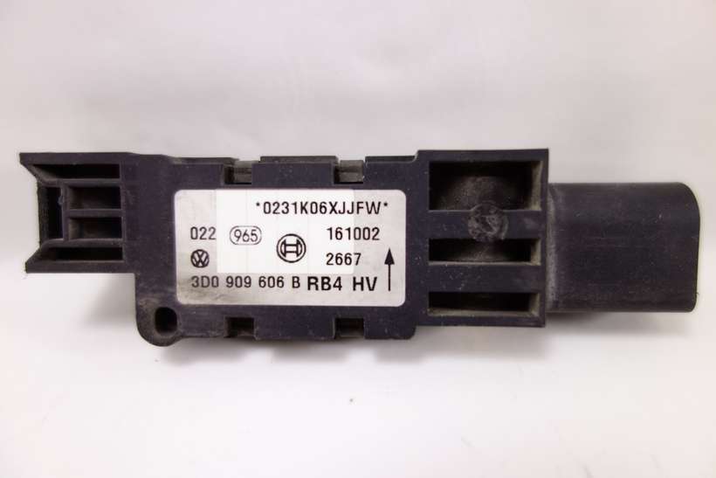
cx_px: 358
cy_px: 239
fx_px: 557
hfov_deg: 65.5
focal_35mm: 28
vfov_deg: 46.4
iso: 125
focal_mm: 10.4
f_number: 1.8
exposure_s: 1/100
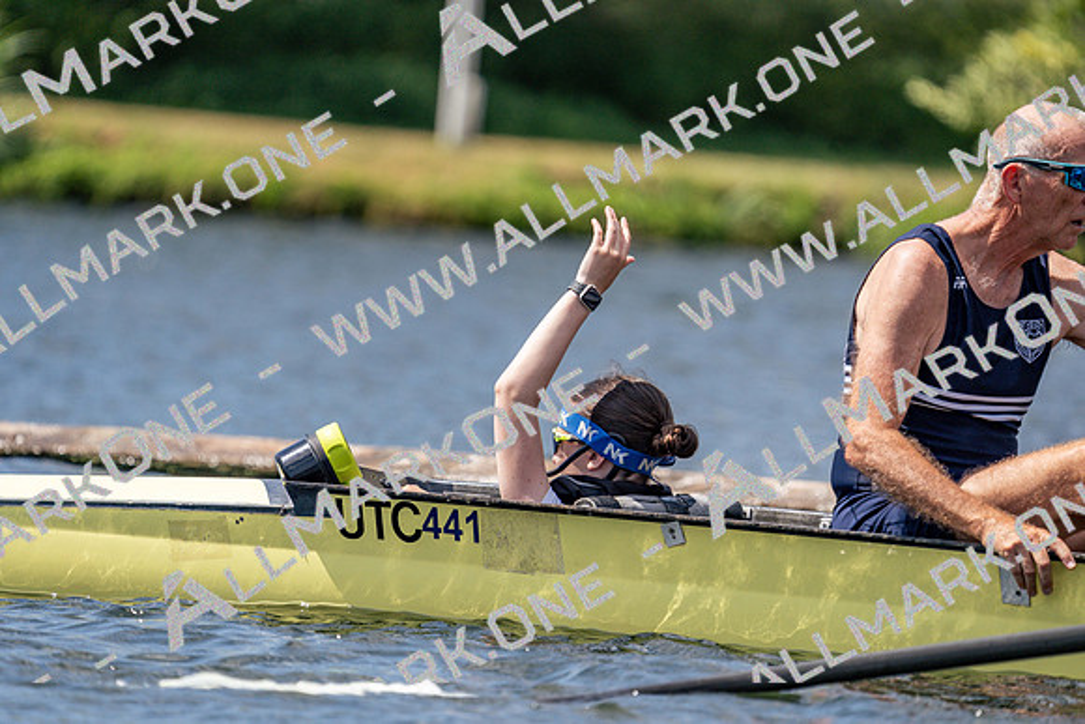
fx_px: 13053
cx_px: 542
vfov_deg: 3.2
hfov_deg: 4.8
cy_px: 362
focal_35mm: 433
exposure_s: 1/2000
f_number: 6.3
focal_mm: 433
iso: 320
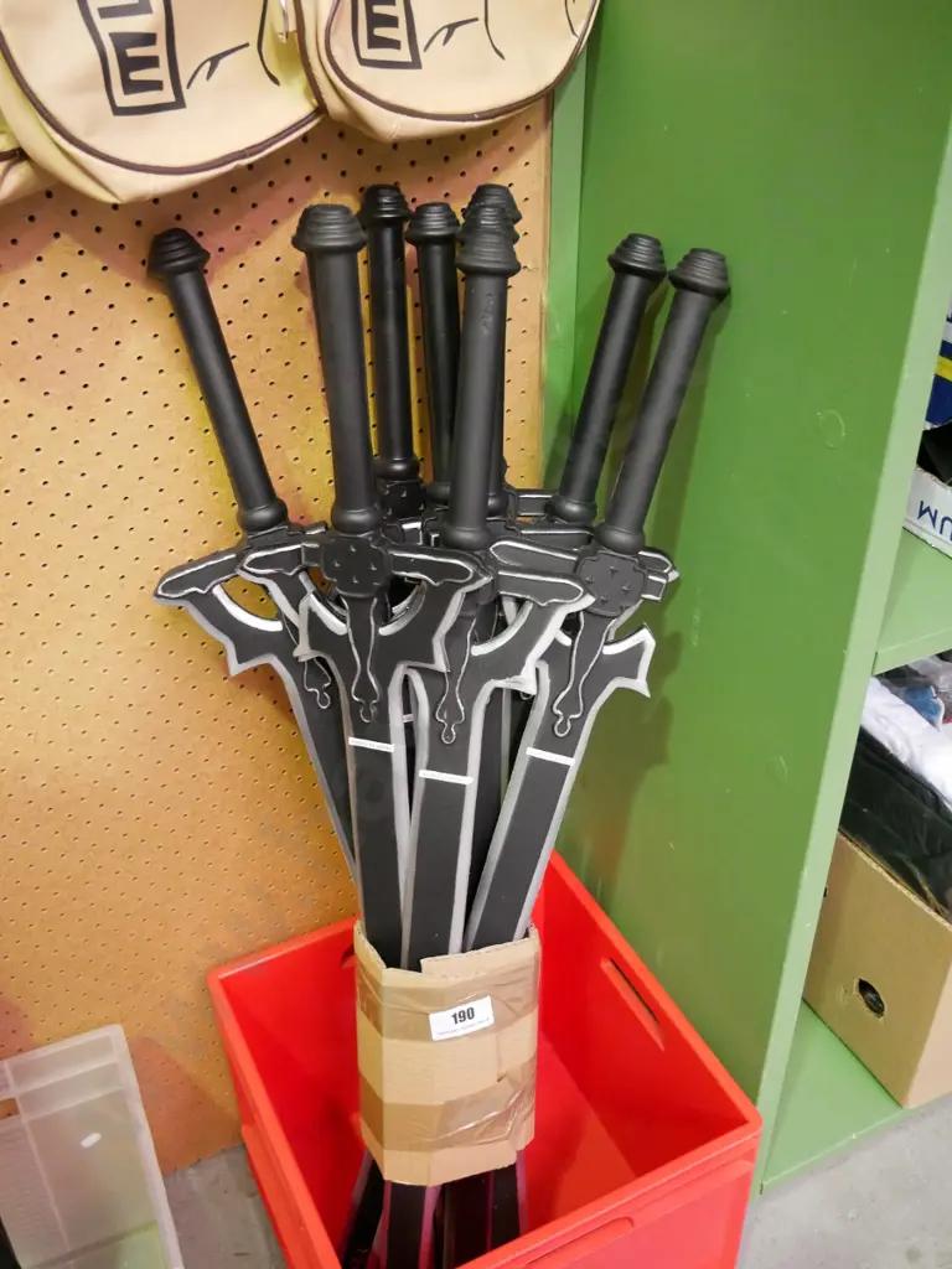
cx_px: 476
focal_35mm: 34
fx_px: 1247
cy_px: 634
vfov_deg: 54.0
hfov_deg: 41.8
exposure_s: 1/40
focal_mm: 17
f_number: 3.8
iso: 3200
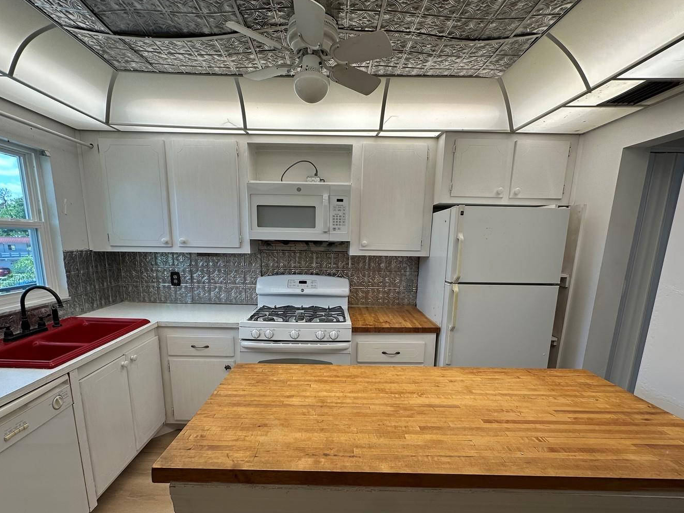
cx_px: 331
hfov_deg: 91.0
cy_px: 306
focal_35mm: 17
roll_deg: -1.8
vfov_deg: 74.0
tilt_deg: -11.2
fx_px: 336
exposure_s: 1/123
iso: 40
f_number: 2.2
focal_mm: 2.22
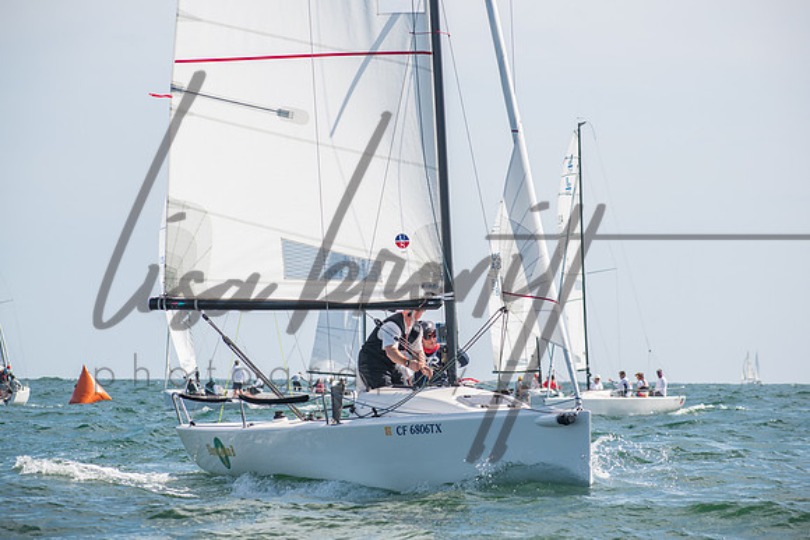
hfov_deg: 12.0
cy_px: 270
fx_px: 3859
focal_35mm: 171
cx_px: 405
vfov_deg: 8.0
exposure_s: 1/1000
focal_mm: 110
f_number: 6.3
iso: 200
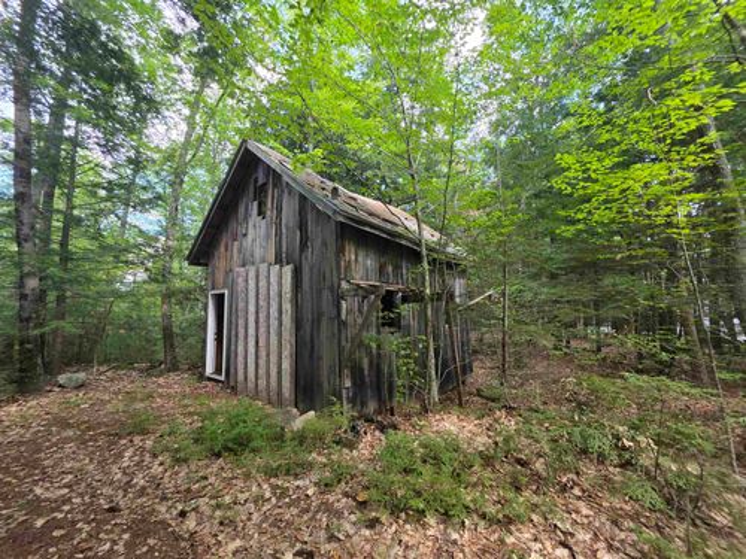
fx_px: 280
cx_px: 373
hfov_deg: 106.2
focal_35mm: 13
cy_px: 280
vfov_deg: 89.9
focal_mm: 2.2
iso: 50
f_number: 1.9
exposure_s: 1/120
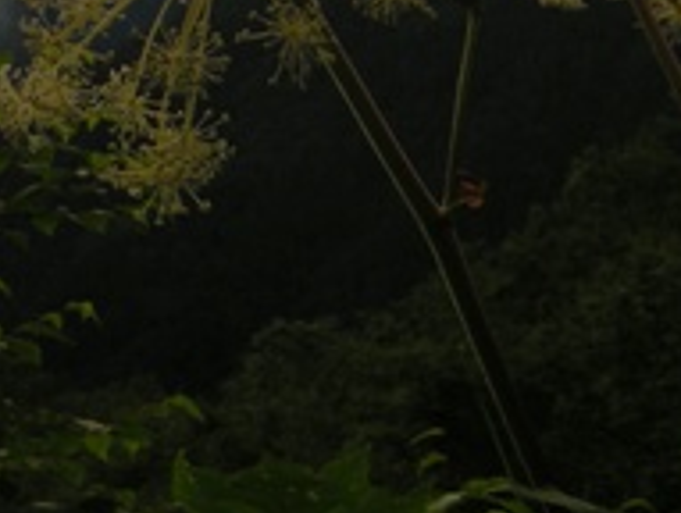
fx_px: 2306
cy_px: -164
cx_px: 371
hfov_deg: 16.8
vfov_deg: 12.3
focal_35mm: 117
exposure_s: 1/350
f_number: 2.8
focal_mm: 5.7
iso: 50
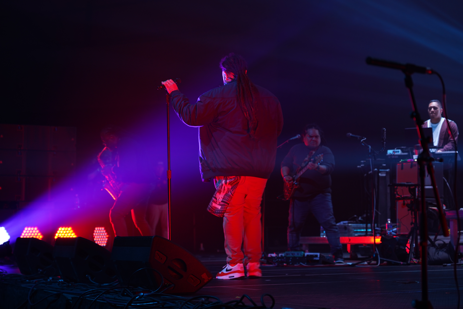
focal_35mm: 72
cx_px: 232
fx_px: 926
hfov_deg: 28.1
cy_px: 154
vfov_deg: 18.9
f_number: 4
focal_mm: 72
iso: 640
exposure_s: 1/80
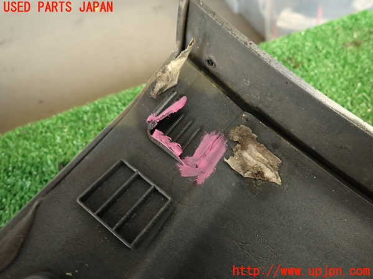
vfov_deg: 54.9
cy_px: 140
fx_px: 269
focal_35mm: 25
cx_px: 186
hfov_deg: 69.4
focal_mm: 4.5
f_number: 2
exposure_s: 1/30
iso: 320
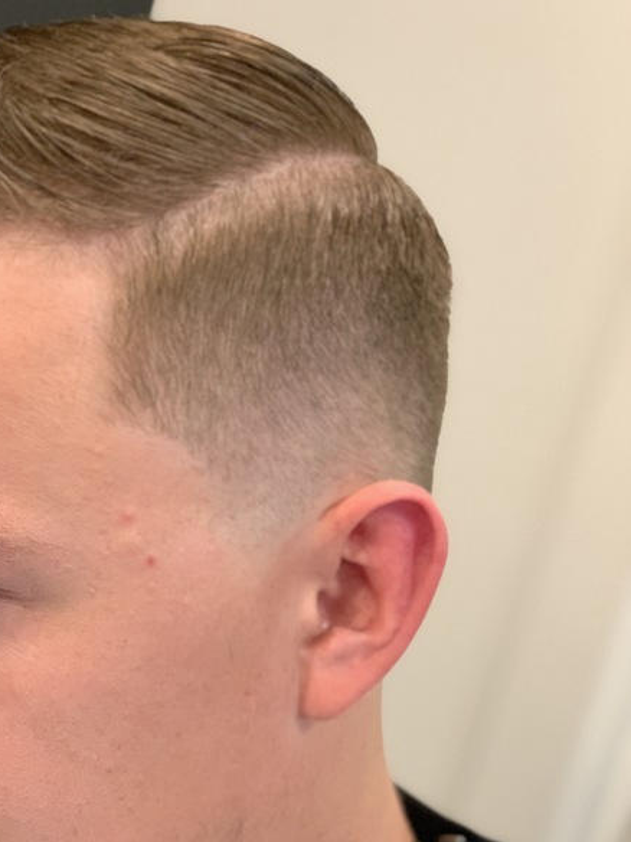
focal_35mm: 76
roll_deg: -16.7
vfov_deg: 25.6
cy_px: 523
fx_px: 1847
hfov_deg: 19.3
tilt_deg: -11.2
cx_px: 176
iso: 200
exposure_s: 1/60
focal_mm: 6
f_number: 2.4
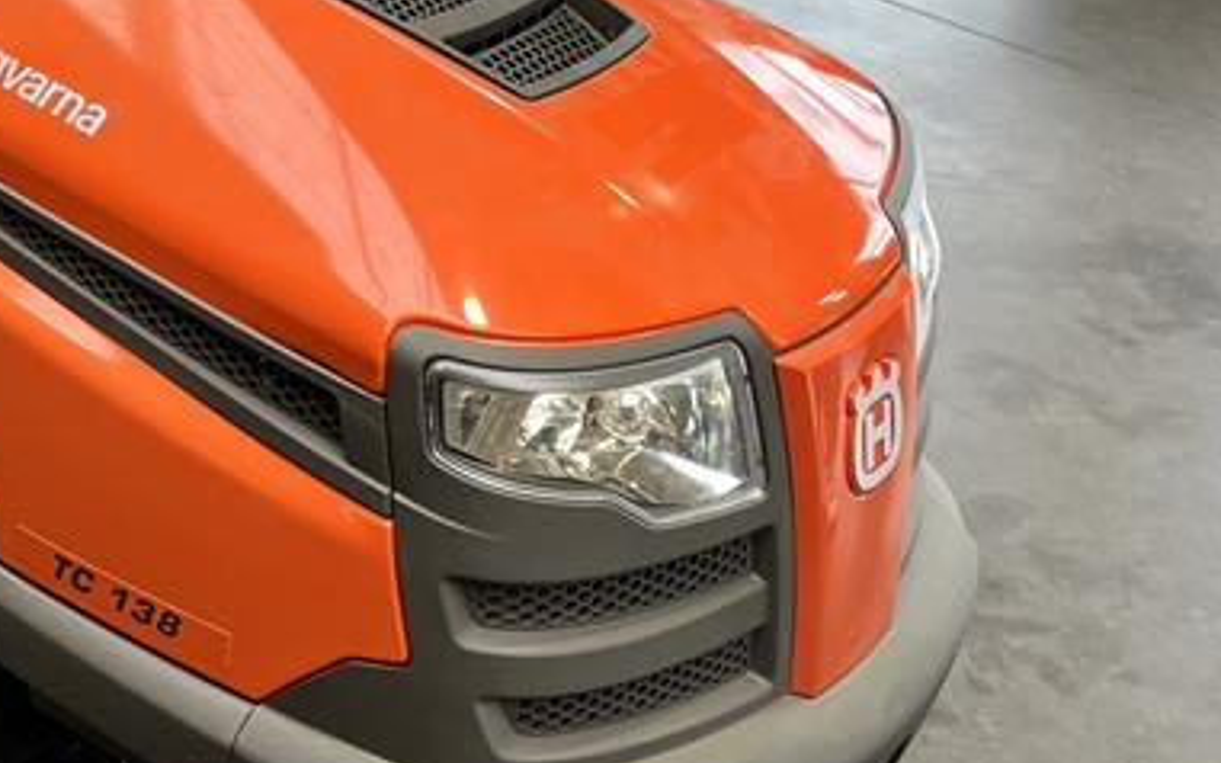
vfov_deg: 17.6
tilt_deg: -27.7
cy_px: 247
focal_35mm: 74
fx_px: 2462
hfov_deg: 25.3
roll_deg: +1.1
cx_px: -202
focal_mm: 5.1
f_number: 1.6
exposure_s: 1/100
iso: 80
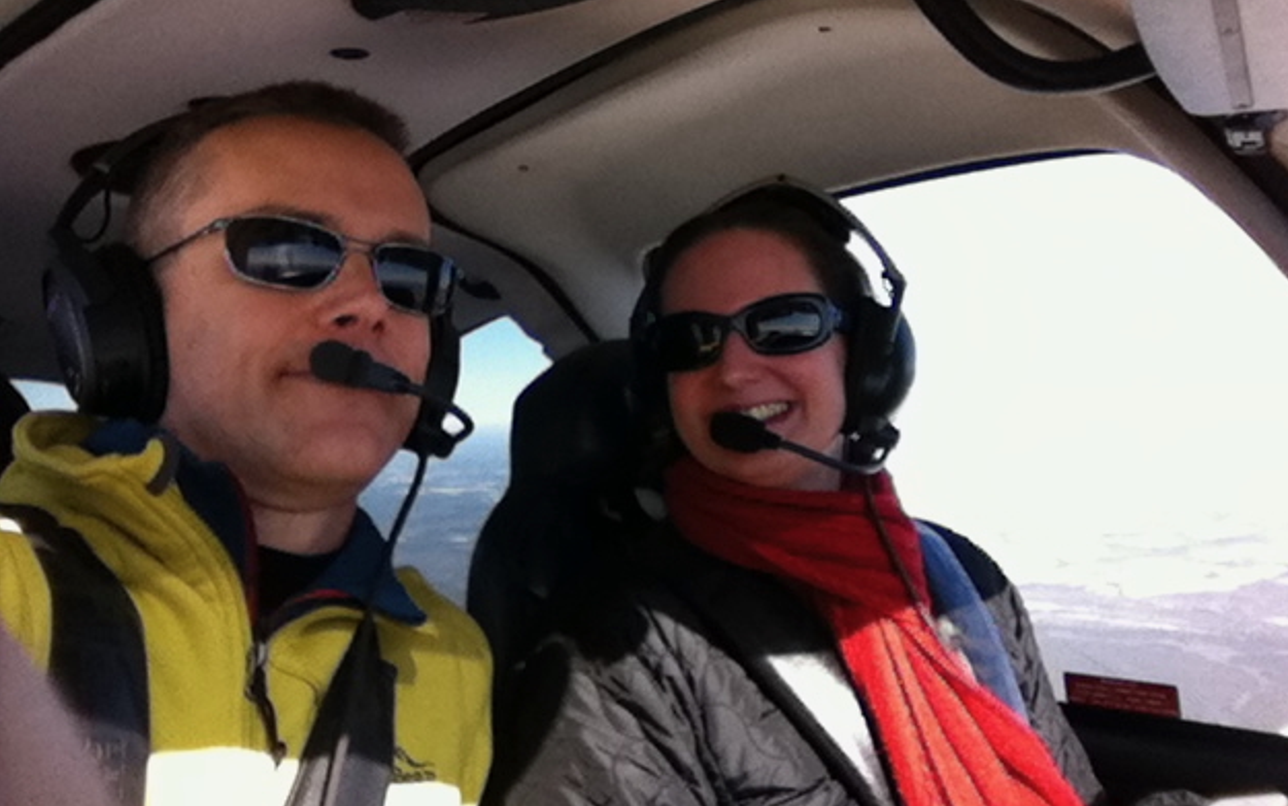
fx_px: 1334
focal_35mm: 38
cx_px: 657
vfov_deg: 33.5
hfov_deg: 51.5
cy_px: 330
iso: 125
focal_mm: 3.85
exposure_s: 1/1062
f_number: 2.4
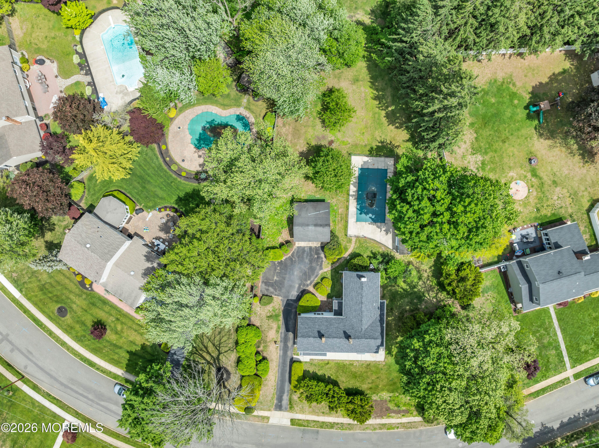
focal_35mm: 24
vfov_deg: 56.8
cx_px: 300
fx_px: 415
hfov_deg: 71.6
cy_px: 224
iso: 100
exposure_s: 1/400
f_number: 2.8
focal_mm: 12.29
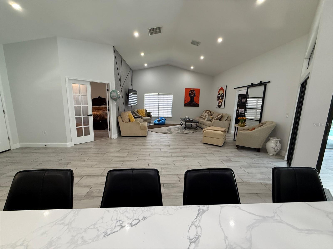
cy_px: 124
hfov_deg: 102.1
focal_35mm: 14
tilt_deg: -9.9
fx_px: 135
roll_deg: -0.9
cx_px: 166
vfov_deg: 85.7
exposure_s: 1/120
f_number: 2.2
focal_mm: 2.22
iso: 320
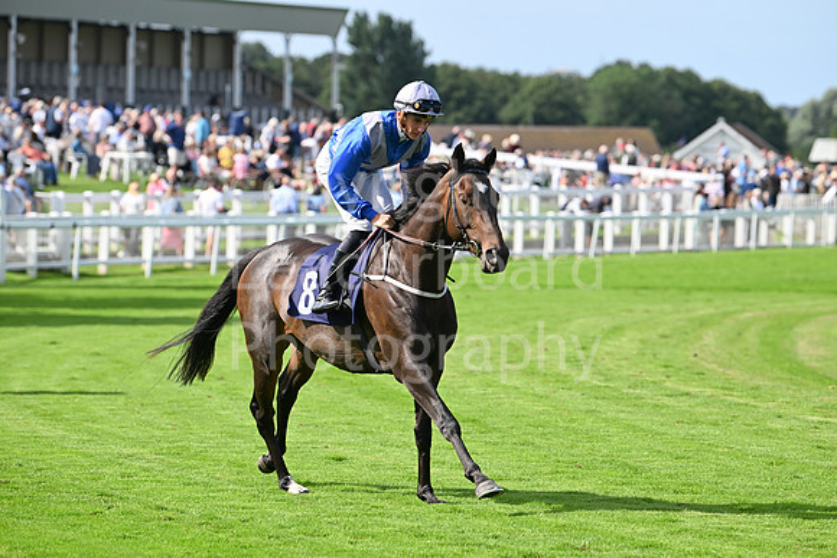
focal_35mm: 200
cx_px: 418
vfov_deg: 6.9
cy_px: 279
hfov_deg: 10.3
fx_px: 4651
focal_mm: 200
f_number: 5
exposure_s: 1/2000
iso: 500
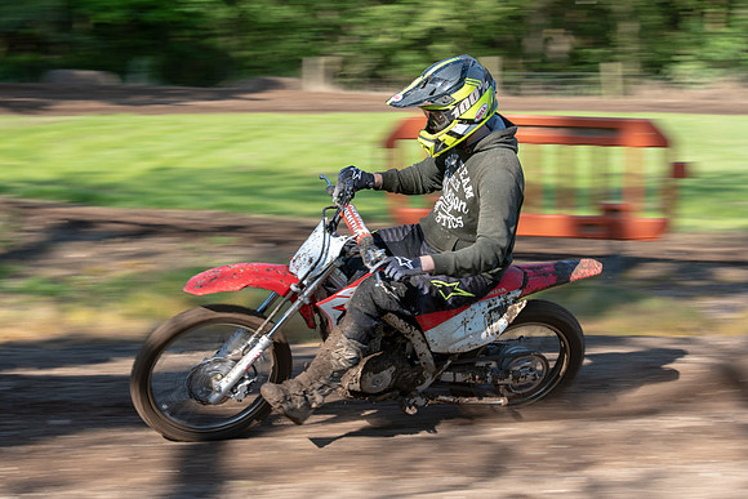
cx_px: 410
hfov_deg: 18.9
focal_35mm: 108
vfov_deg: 12.7
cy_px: 204
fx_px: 2246
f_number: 8
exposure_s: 1/160
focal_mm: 70
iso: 200
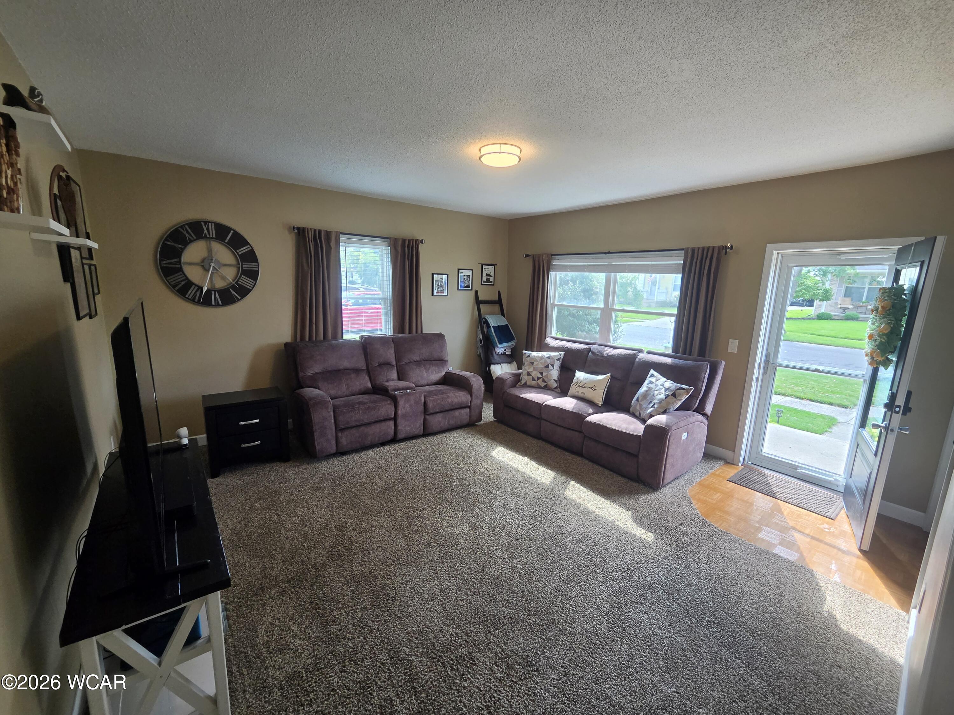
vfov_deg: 89.9
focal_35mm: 13
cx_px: 477
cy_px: 358
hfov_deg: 106.2
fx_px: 358
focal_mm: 2.2
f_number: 2.2
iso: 160
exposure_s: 1/120
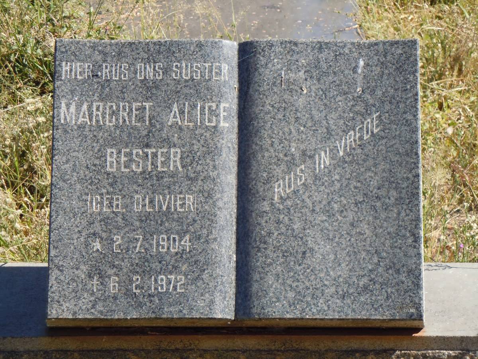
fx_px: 1602
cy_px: 180
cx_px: 239
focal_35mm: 116
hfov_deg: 17.0
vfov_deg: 12.8
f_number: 4.6
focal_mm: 20.9
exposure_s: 1/640
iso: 200
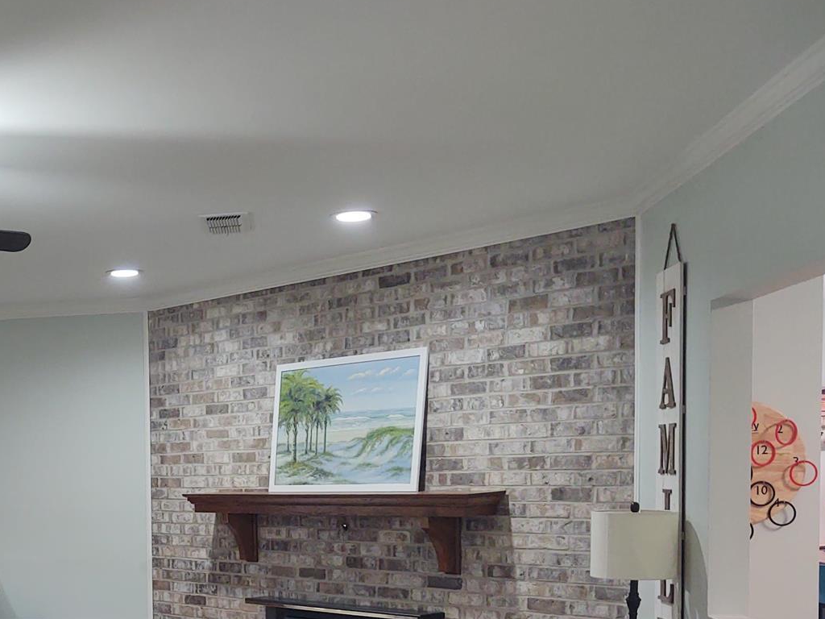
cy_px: 569
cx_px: 62
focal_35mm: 54
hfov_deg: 33.4
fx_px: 1287
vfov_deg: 26.1
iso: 206
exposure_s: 1/50
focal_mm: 4.75
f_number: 1.7
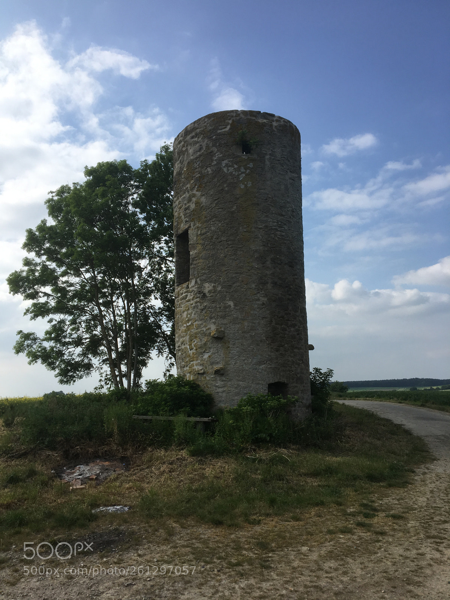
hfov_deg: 48.2
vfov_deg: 61.7
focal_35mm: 29
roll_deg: +2.4
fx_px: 503
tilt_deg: +10.3
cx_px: 225
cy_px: 300
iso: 25
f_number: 2.2
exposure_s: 1/1748
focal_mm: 4.15
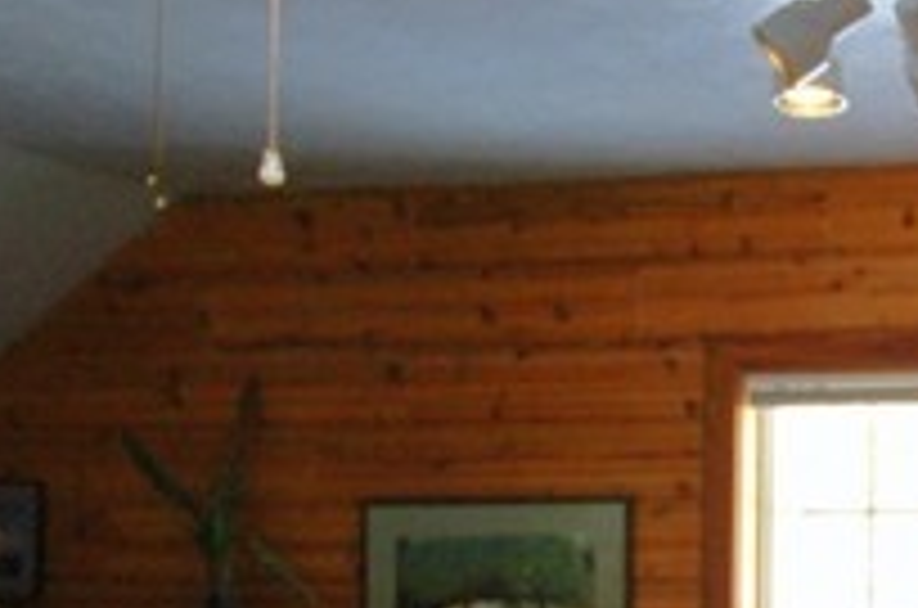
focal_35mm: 80
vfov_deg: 16.9
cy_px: 459
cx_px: 983
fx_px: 2035
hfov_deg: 23.9
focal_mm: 10
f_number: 4
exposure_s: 1/50
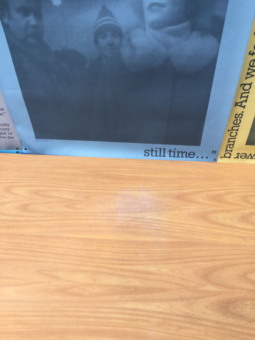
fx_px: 285
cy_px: 170
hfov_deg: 48.2
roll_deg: +1.2
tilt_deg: -44.1
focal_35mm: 29
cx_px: 128
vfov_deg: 61.7
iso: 25
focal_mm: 4.15
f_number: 2.2
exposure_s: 1/50
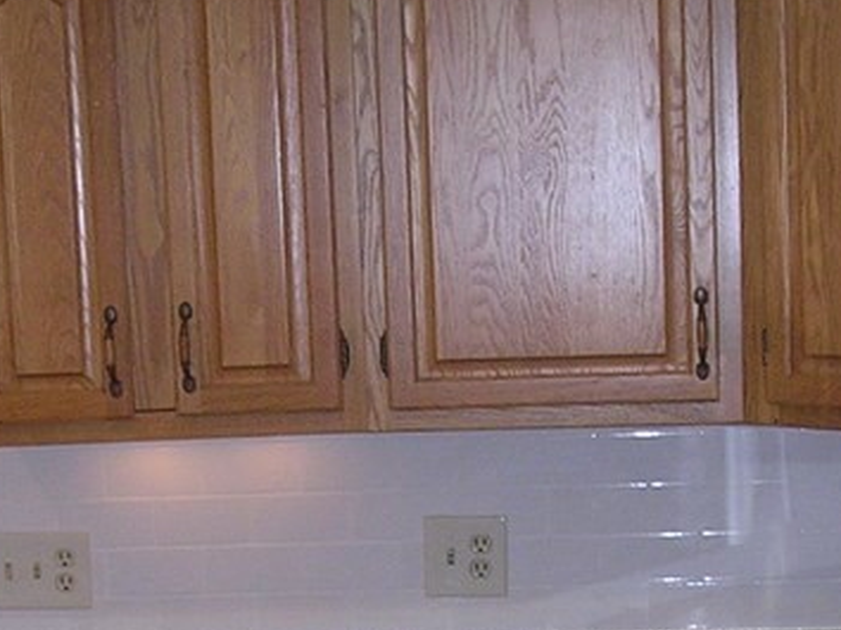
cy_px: 799
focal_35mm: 110
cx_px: 306
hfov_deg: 17.9
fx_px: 2671
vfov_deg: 13.0
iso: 190
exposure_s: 1/60.1
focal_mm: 5.8
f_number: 2.8
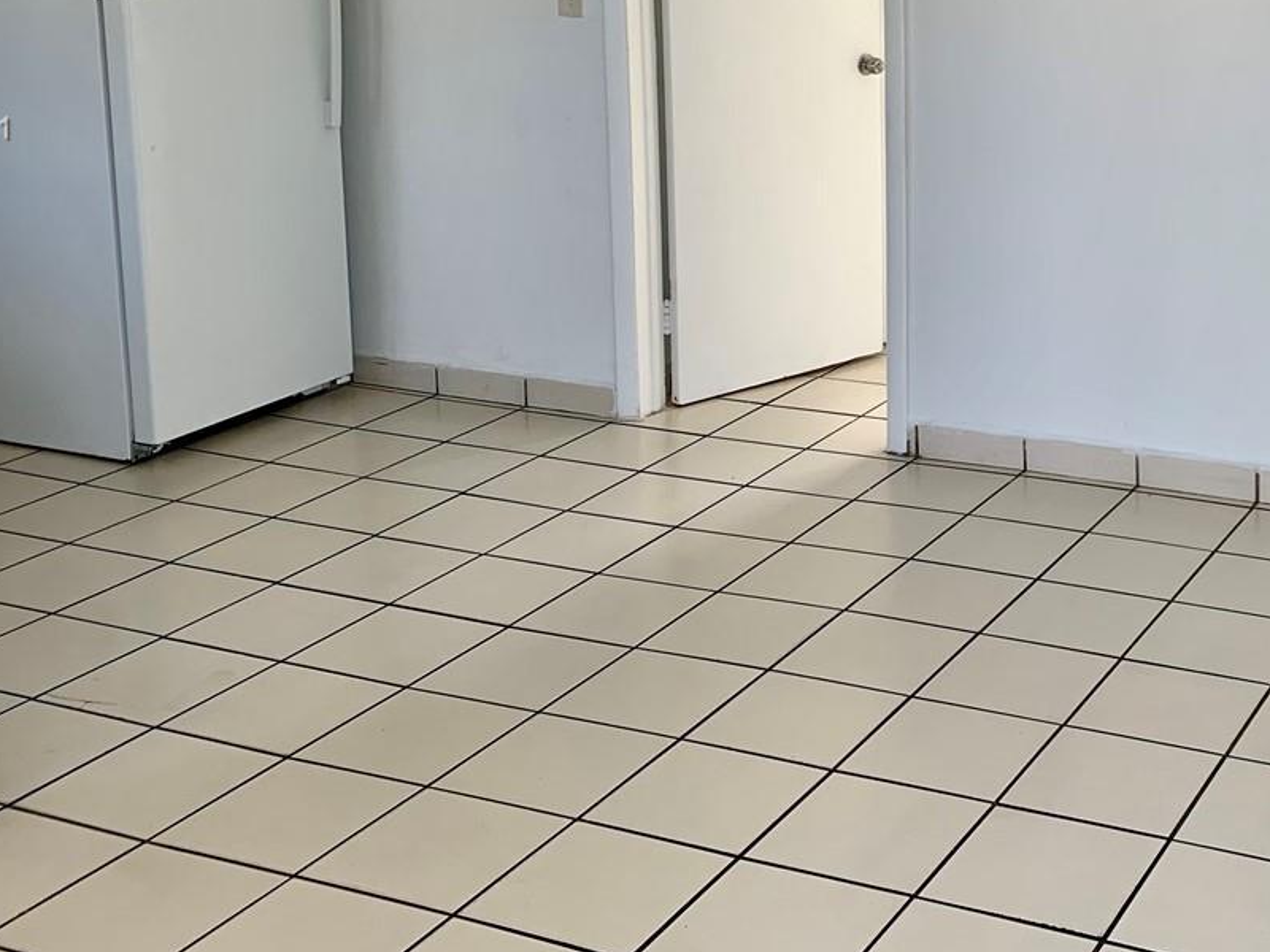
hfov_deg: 35.5
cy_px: 130
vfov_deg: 27.2
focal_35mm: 52
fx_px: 1908
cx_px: 1032
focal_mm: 4.25
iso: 32
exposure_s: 1/122
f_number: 1.8
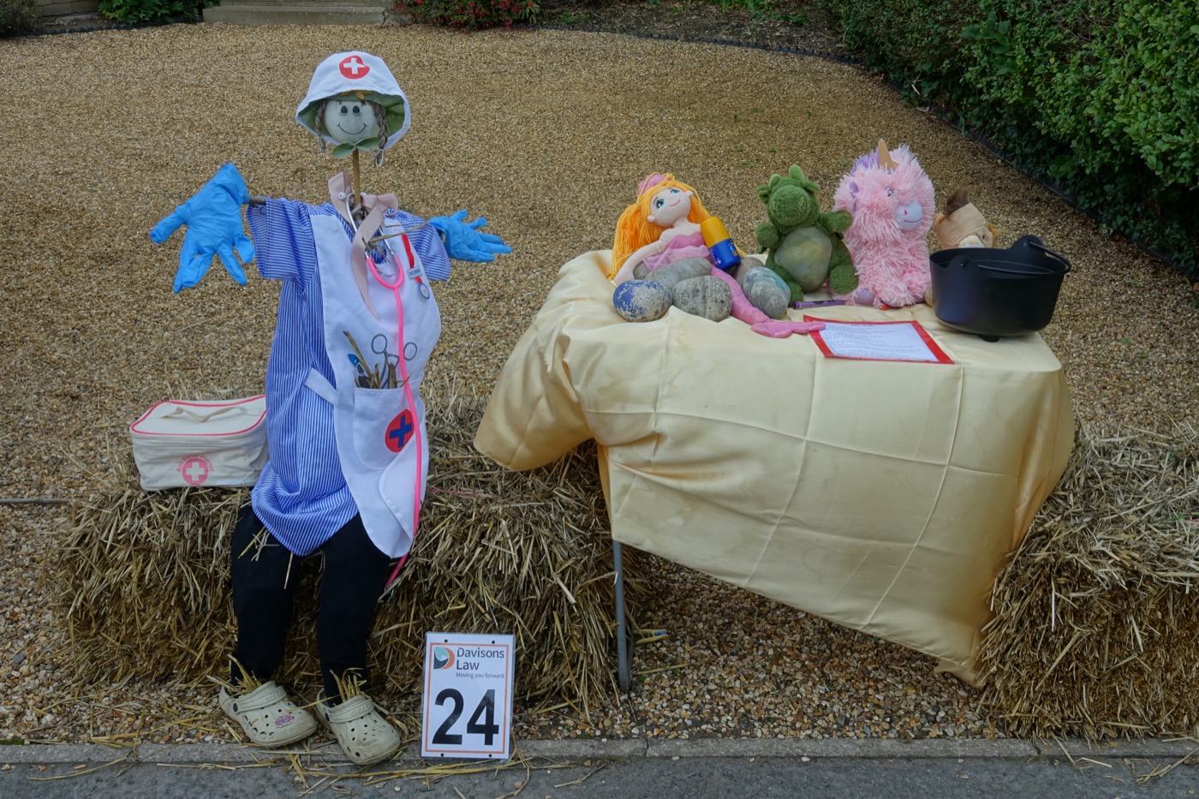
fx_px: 1299
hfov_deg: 49.6
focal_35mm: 39
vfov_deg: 34.2
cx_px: 600
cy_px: 400
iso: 200
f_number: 7.1
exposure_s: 1/125
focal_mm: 14.16
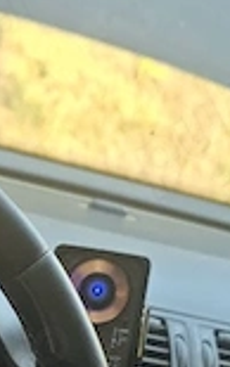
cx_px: 12
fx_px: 1263
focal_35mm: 126
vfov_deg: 15.7
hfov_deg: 10.3
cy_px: 492
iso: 64
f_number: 1.7
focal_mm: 6.3
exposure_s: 1/182
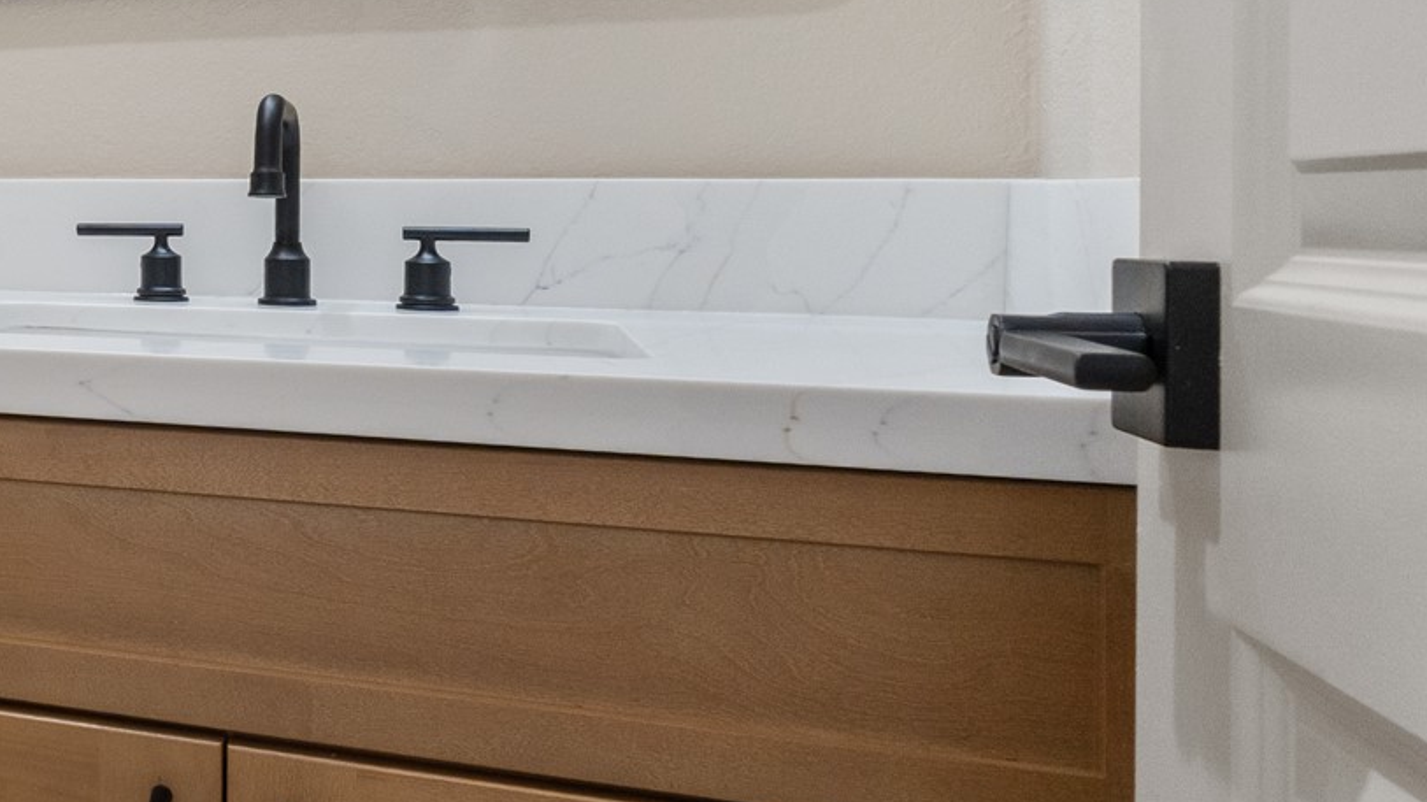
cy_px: 235
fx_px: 1589
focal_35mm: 42
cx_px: -458
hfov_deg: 33.8
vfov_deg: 28.1
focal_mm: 10
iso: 400
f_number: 8
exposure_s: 1/3
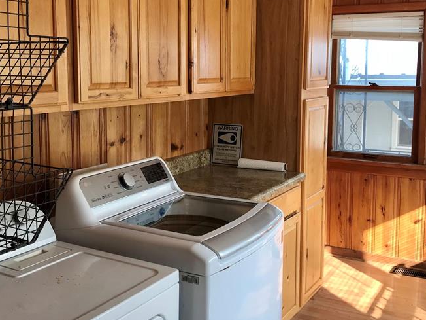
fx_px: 541
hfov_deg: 42.9
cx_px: 205
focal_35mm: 44
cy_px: 136
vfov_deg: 32.8
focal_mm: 3.99
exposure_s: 1/60
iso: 25
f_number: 1.8
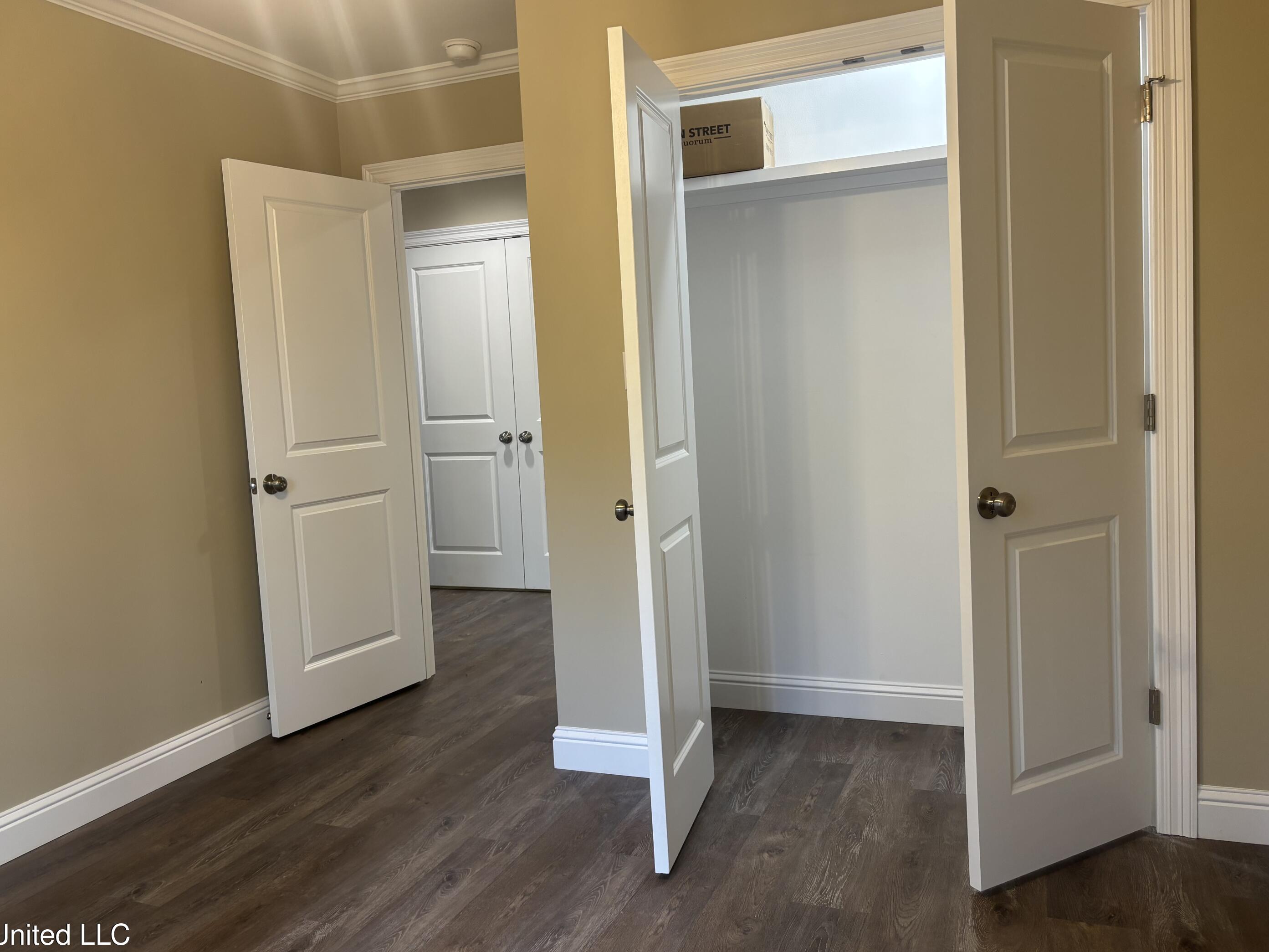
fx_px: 1026
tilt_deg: -4.9
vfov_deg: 49.7
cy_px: 469
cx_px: 603
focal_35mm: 28
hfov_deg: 63.4
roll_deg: +2.6
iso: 80
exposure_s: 1/60
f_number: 1.6
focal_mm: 5.96
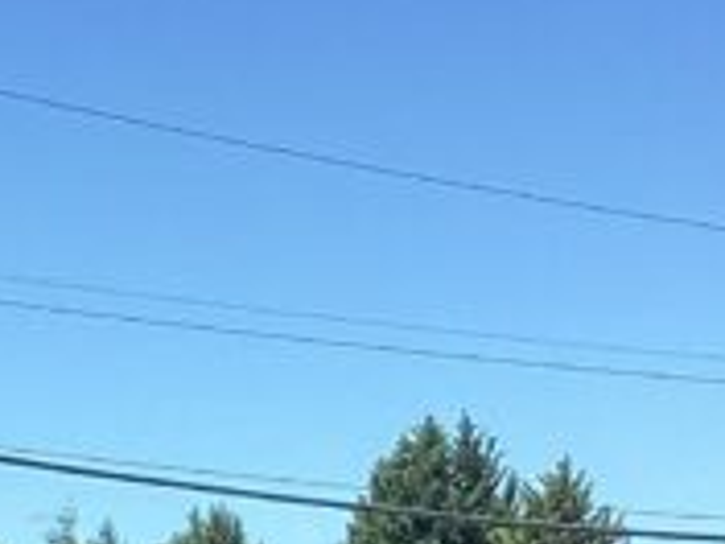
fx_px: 3770
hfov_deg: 11.0
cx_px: 181
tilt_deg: -8.5
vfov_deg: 7.8
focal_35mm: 180
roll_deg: +0.3
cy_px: 1224
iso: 25
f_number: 2.4
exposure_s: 1/815
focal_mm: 3.3
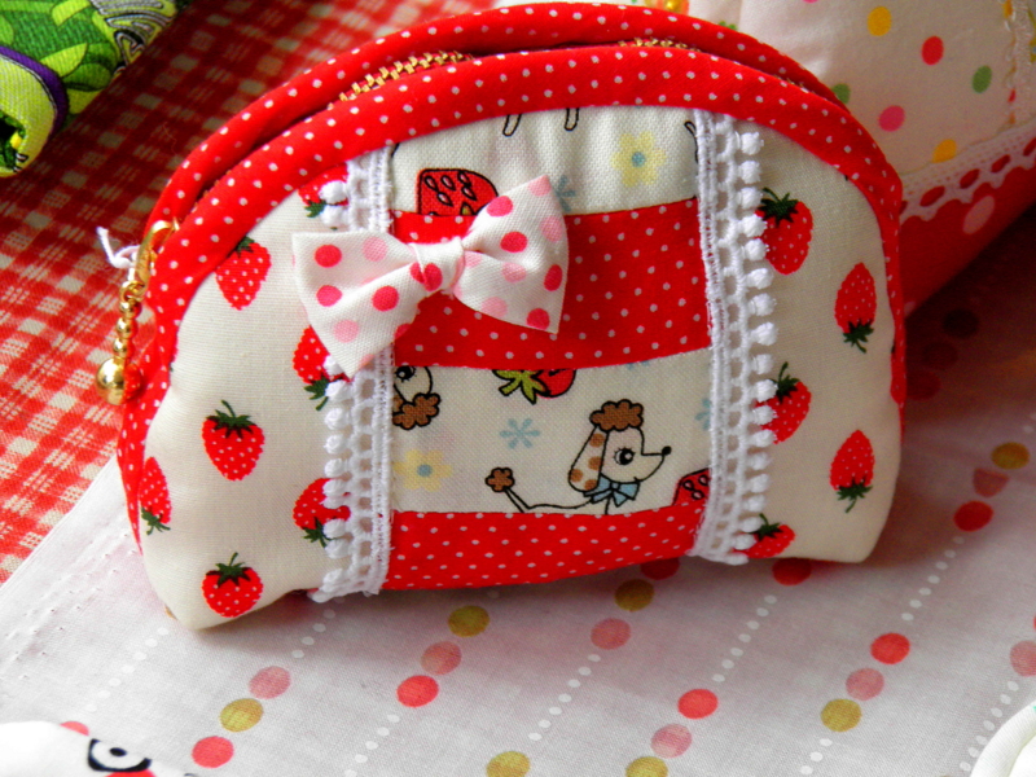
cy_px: 388
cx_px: 518
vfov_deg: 7.3
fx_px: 6105
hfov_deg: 9.7
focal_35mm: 204
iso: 100
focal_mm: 36.7
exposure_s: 1/13
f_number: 4.1
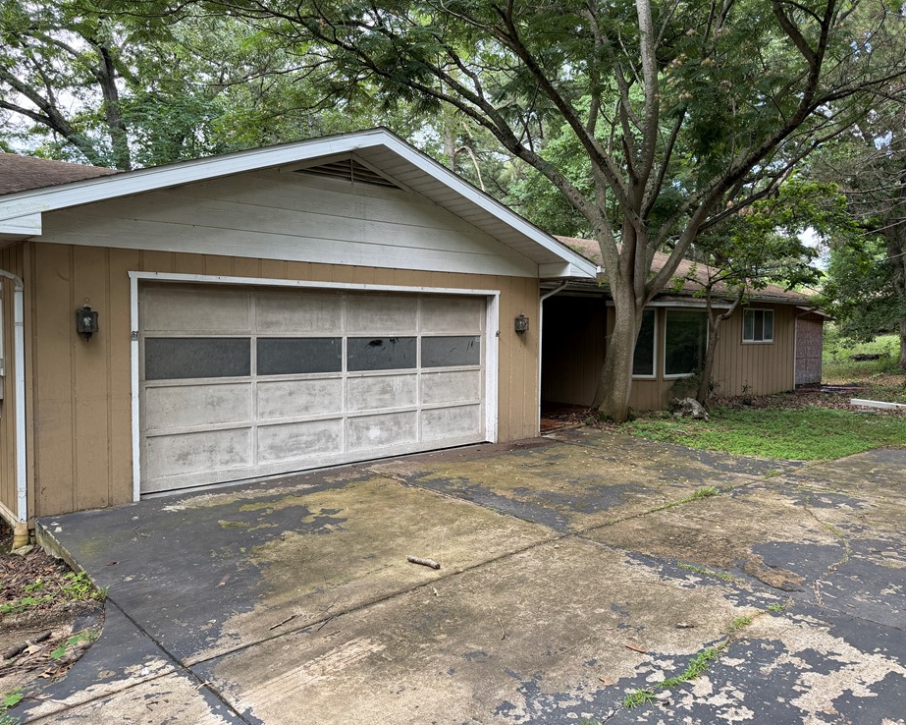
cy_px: 350
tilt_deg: -2.4
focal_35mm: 26
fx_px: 697
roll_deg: -0.8
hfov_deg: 66.0
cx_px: 453
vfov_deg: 54.9
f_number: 1.78
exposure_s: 1/208
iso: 80
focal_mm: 6.76
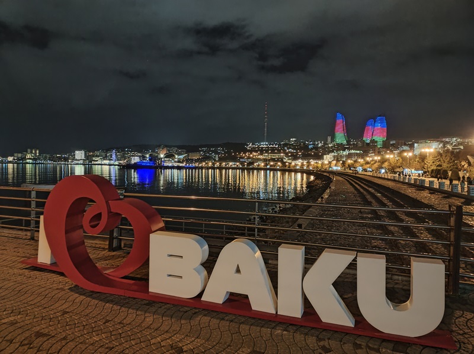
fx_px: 342
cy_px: 177
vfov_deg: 54.8
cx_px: 237
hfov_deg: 69.5
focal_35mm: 25
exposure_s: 1/12
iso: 6528
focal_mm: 4.71
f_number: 1.7
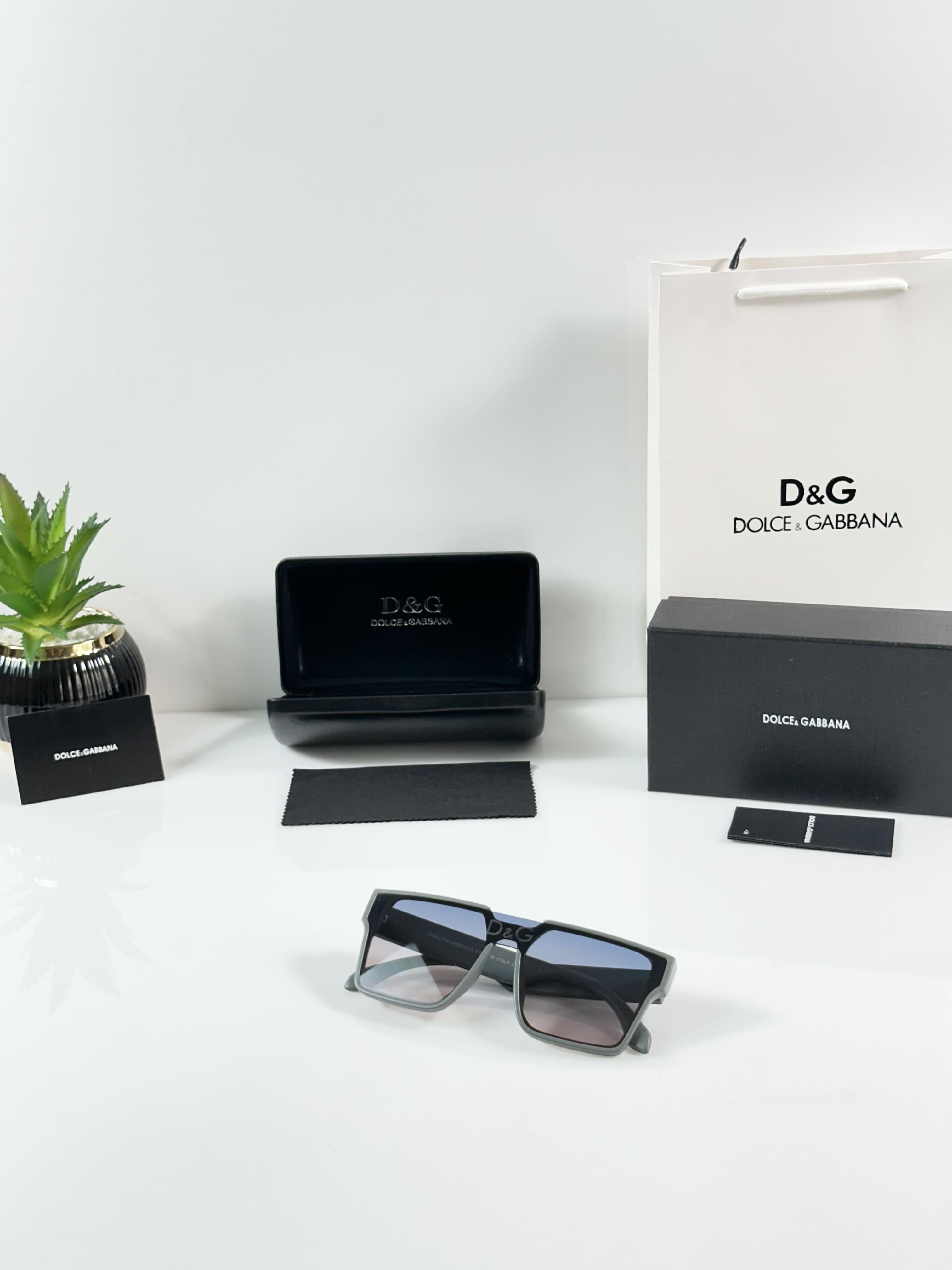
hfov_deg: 30.3
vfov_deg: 39.7
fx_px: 1760
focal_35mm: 48
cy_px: 635
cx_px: 476
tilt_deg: -19.2
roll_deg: +1.7
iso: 80
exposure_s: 1/100
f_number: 1.78
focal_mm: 6.86
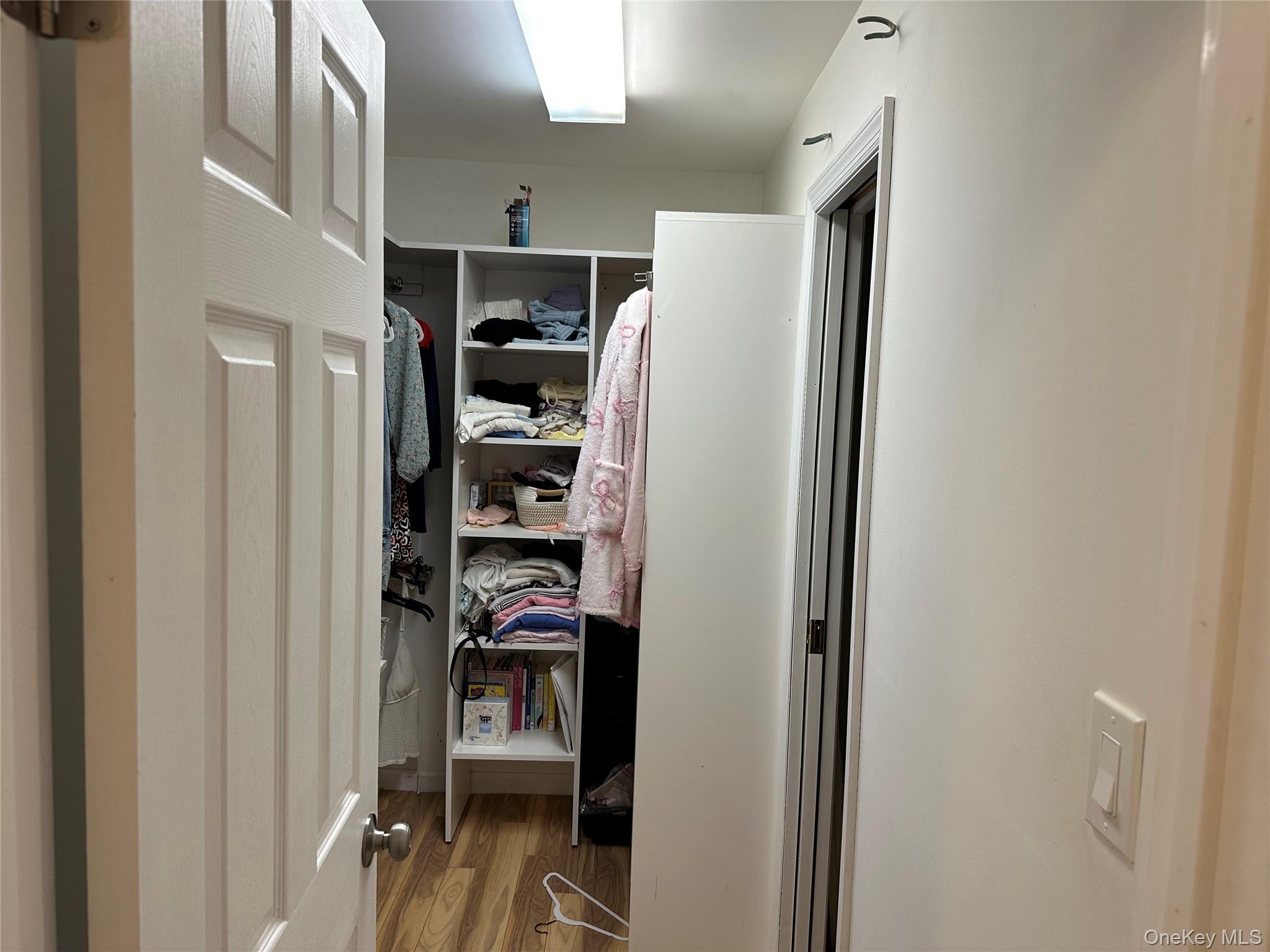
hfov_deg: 71.6
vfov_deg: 56.8
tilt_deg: -4.3
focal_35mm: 24
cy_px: 476
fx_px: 881
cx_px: 635
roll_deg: -1.5
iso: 125
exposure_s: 1/120
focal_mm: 6.86
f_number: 1.78
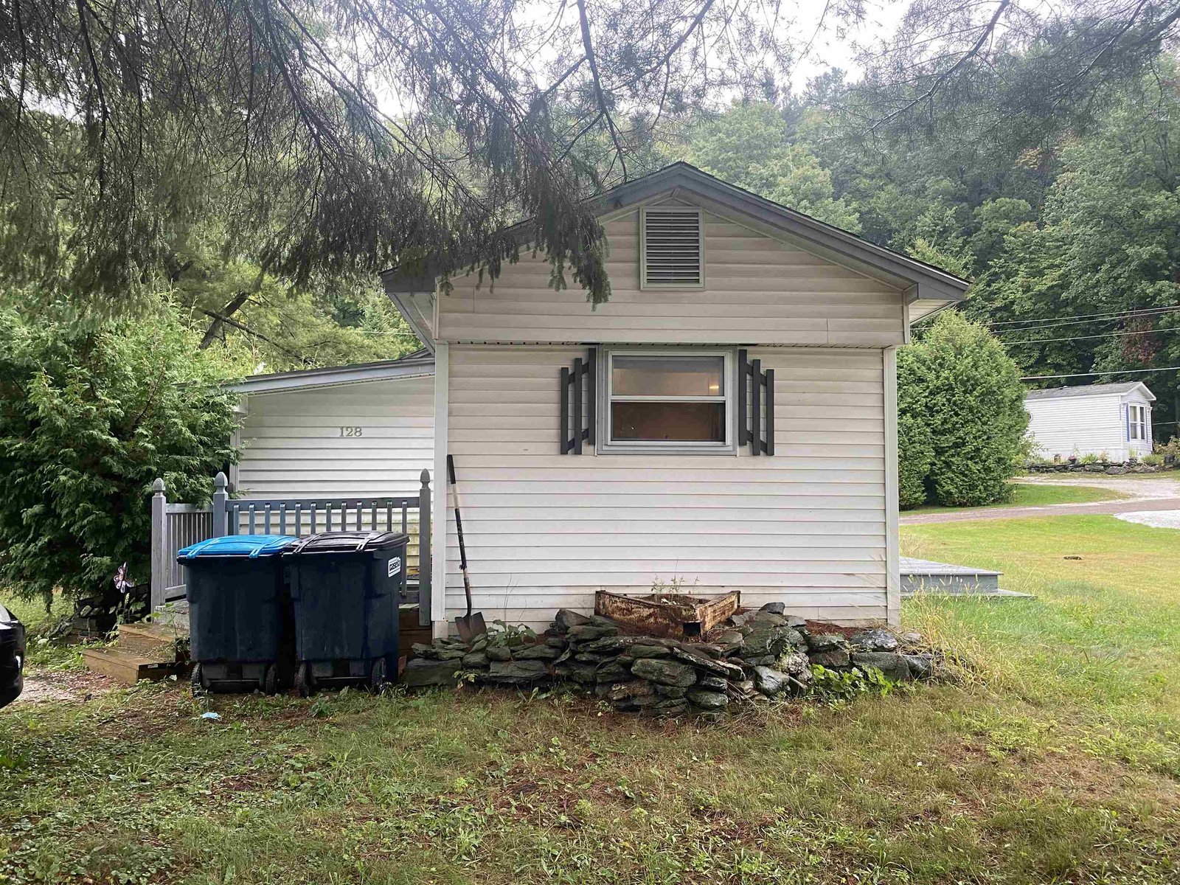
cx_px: 590
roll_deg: -0.3
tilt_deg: +3.0
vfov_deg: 53.1
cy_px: 442
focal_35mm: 26
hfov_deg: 67.3
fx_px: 886
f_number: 1.8
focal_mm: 4.25
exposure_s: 1/92
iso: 125
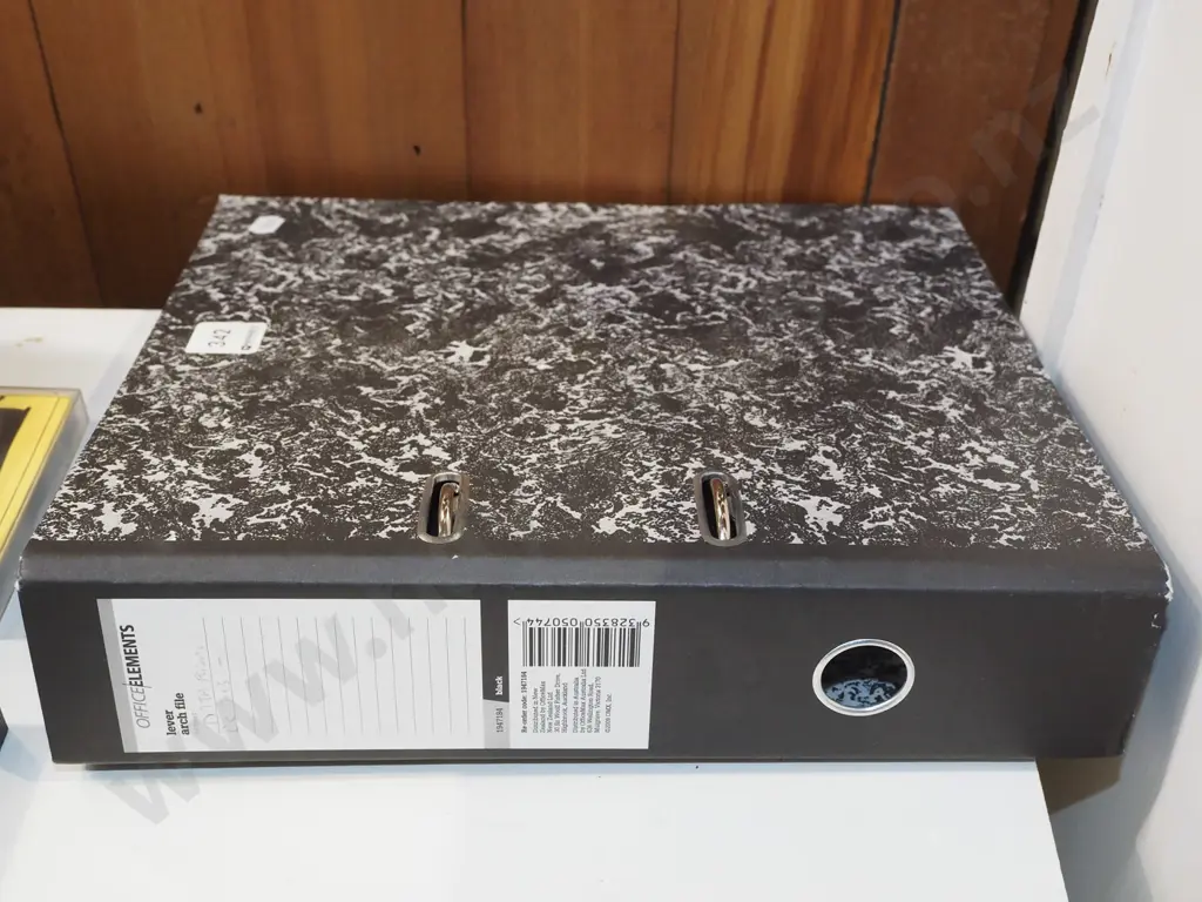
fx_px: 1528
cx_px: 601
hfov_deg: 42.9
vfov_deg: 32.9
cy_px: 451
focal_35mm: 44
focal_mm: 22
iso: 1600
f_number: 5.6
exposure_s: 1/100
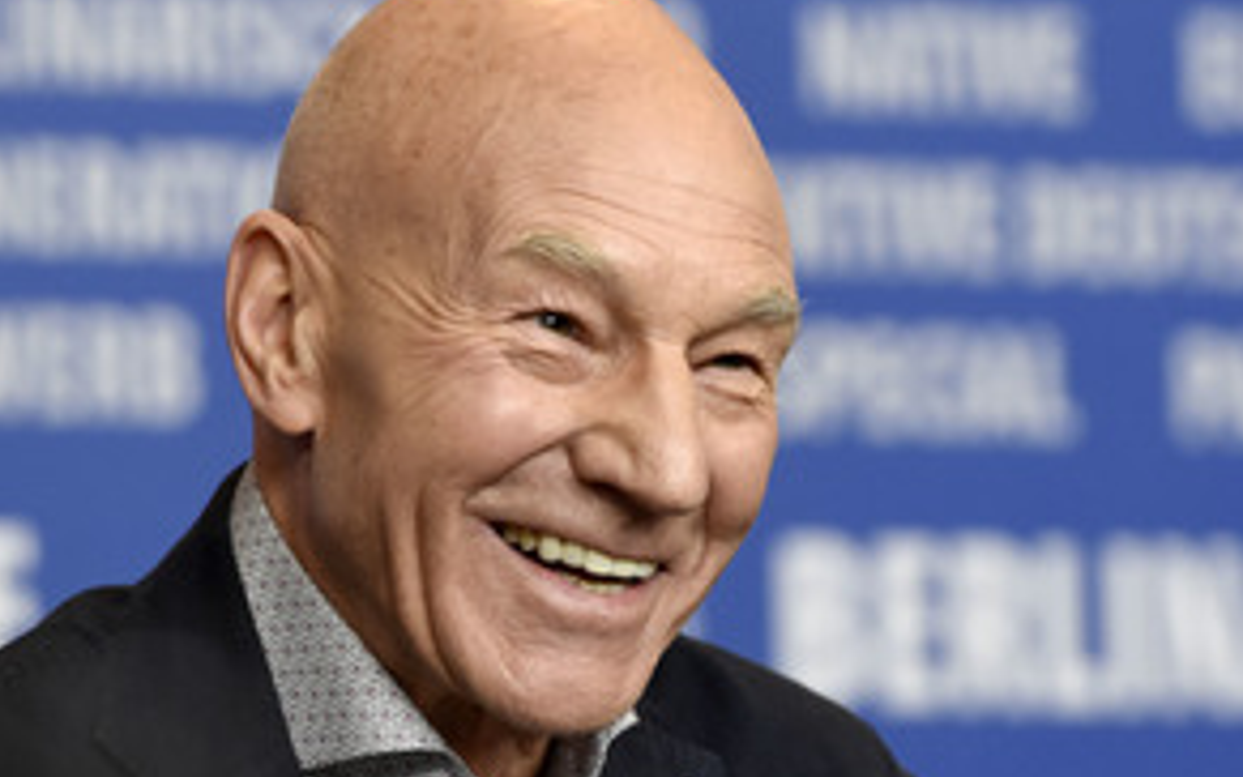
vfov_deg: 2.8
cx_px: 575
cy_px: 542
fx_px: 16026
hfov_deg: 4.4
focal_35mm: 473
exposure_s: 1/400
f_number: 3.5
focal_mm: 200
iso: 1250
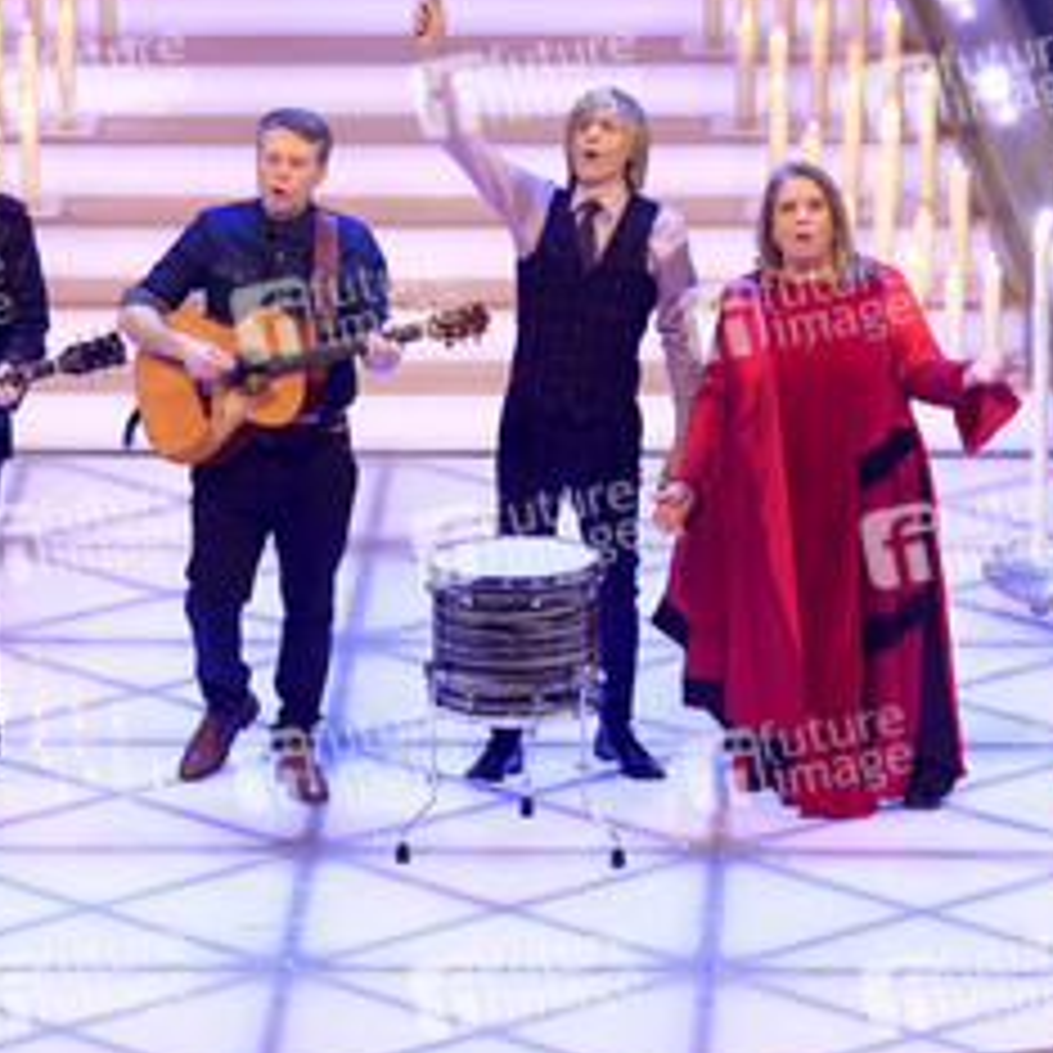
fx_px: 11288
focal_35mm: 328
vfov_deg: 5.3
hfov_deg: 5.3
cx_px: 407
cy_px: 423
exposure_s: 1/400
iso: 10000
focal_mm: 200
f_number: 5.6
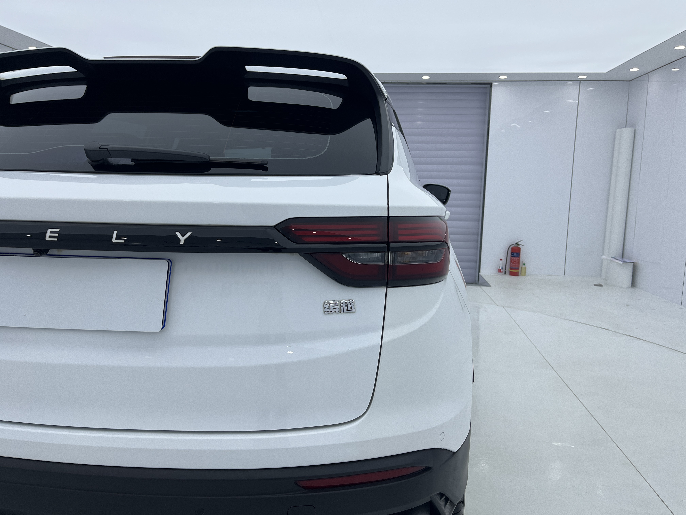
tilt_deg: -8.0
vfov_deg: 53.1
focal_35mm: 26
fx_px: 515
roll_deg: -1.5
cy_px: 258
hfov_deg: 67.3
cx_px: 343
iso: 50
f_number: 1.6
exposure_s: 1/1028
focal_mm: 5.1
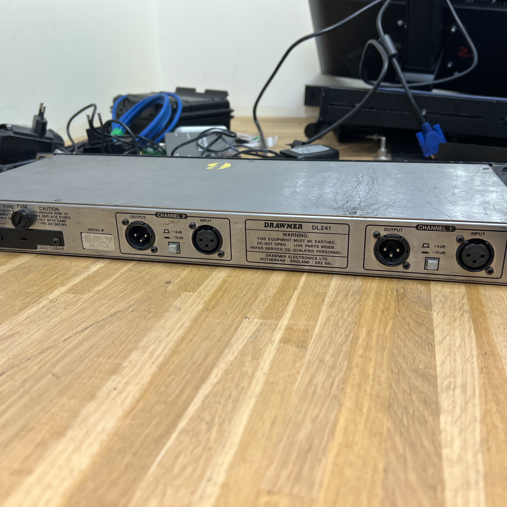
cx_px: 258
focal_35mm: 31
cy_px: 254
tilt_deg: -21.0
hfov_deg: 52.5
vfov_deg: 52.5
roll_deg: +1.5
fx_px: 514
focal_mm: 5.7
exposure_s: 1/100
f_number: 1.5
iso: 80
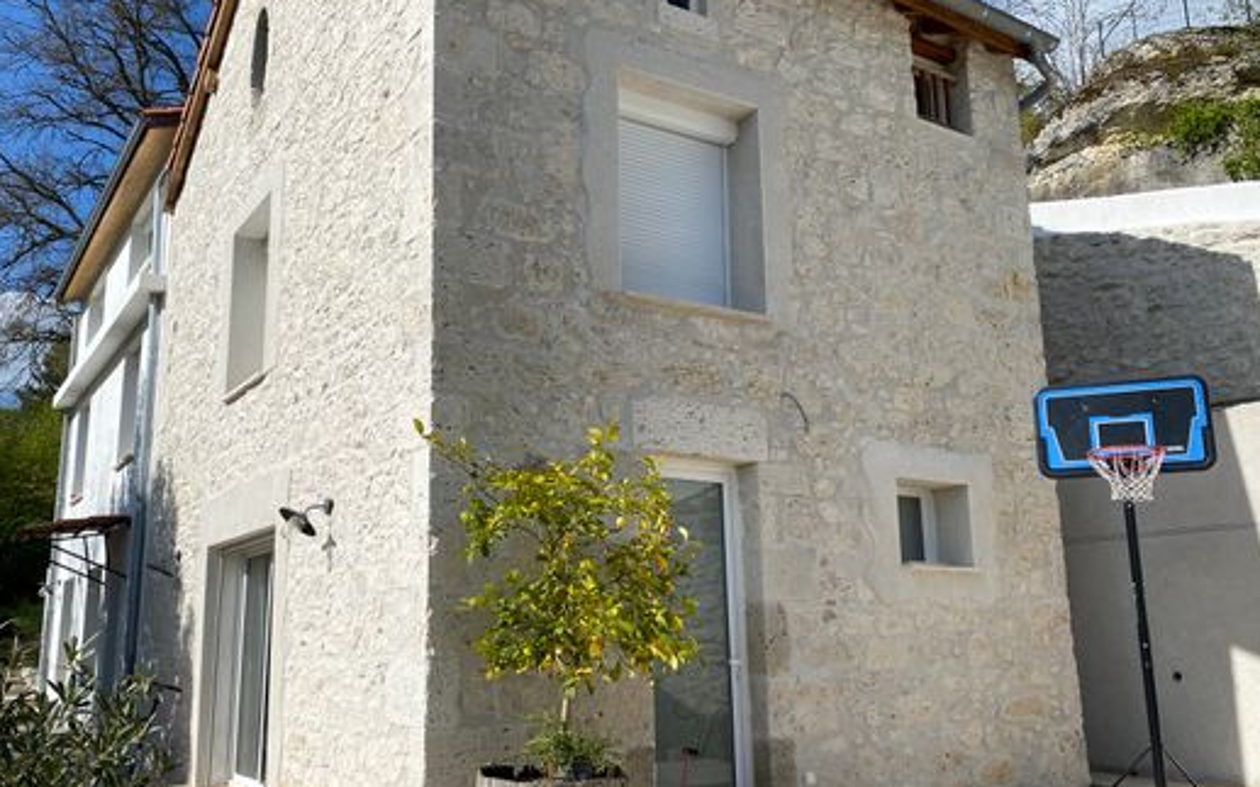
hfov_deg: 59.6
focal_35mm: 32
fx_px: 1099
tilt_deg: +12.5
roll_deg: -0.4
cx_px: 592
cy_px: 404
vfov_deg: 39.4
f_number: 1.8
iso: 32
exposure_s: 1/4808
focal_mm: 4.25
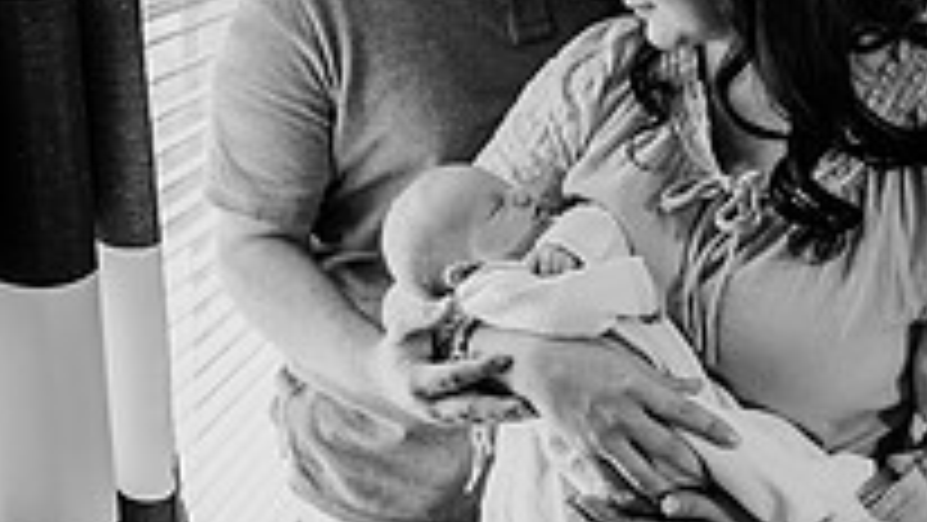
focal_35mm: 55
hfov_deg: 37.8
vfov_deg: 21.6
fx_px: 1352
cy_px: 126
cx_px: 477
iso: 500
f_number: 2.2
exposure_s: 1/160
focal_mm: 24
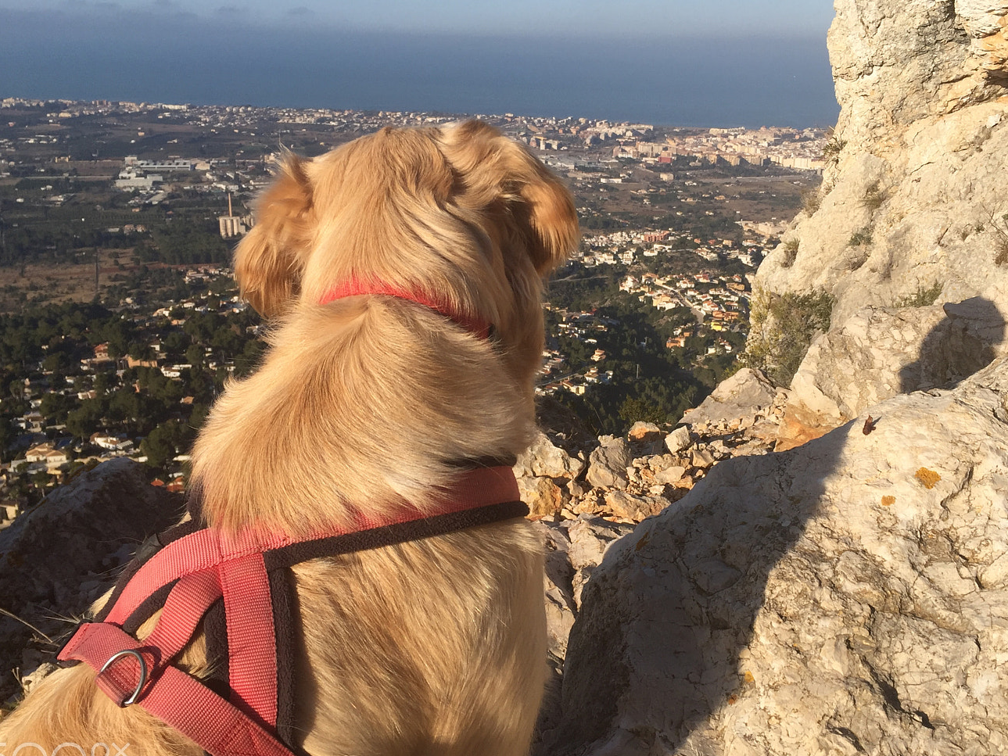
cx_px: 561
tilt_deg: -19.2
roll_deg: -2.8
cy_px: 394
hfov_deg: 51.2
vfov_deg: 39.7
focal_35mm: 36
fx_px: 1048
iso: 32
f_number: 2.2
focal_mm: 4.15
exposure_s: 1/2198
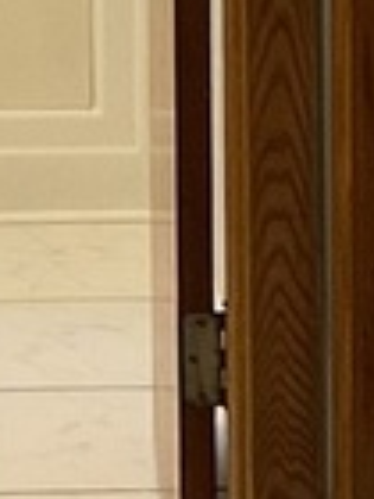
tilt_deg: -5.4
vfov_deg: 8.3
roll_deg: -0.1
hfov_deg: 6.6
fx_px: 3227
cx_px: -135
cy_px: -535
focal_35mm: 224
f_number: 1.8
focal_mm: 3
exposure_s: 1/60
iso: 125
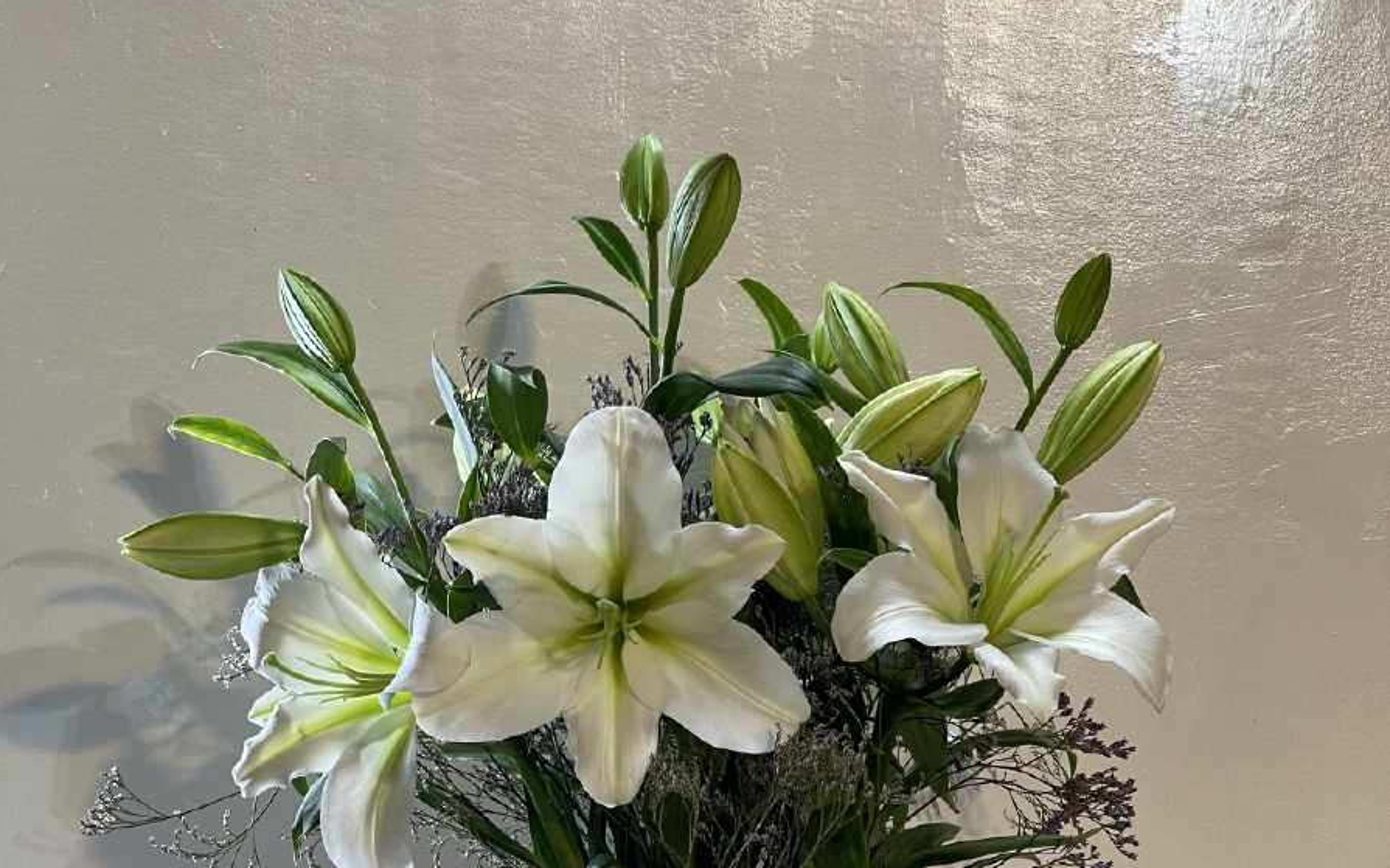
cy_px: 893
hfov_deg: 22.8
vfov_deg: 14.1
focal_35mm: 91
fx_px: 3447
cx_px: 694
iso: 100
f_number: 2.2
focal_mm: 7.5
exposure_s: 1/100
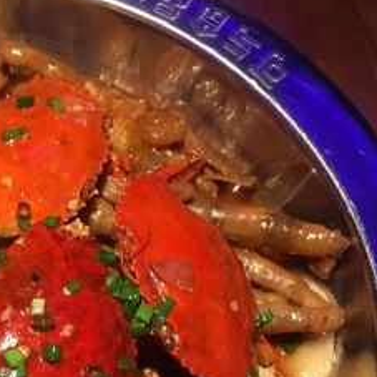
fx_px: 973
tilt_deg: -68.5
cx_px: -23
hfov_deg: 21.0
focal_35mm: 79
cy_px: 370
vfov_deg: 21.2
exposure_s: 1/33
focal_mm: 4.15
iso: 100
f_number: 2.2
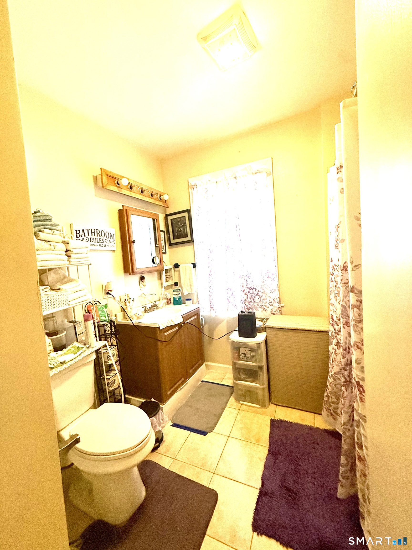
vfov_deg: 102.1
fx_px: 222
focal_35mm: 14
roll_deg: +3.3
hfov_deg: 85.7
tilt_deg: -2.6
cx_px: 206
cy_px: 275
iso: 320
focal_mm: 2.22
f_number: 2.2
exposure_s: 1/60
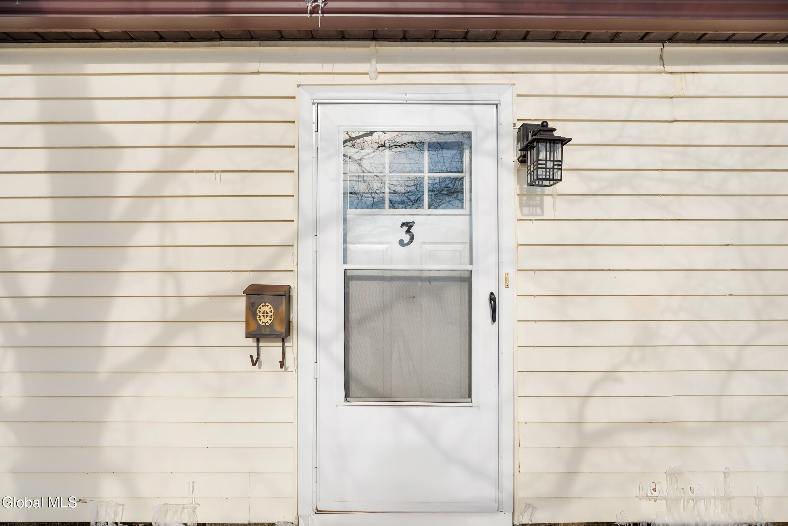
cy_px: 263
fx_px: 350
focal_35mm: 16
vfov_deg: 73.8
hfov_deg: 96.7
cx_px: 394
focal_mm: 16
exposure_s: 1/8000
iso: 250
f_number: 4.5
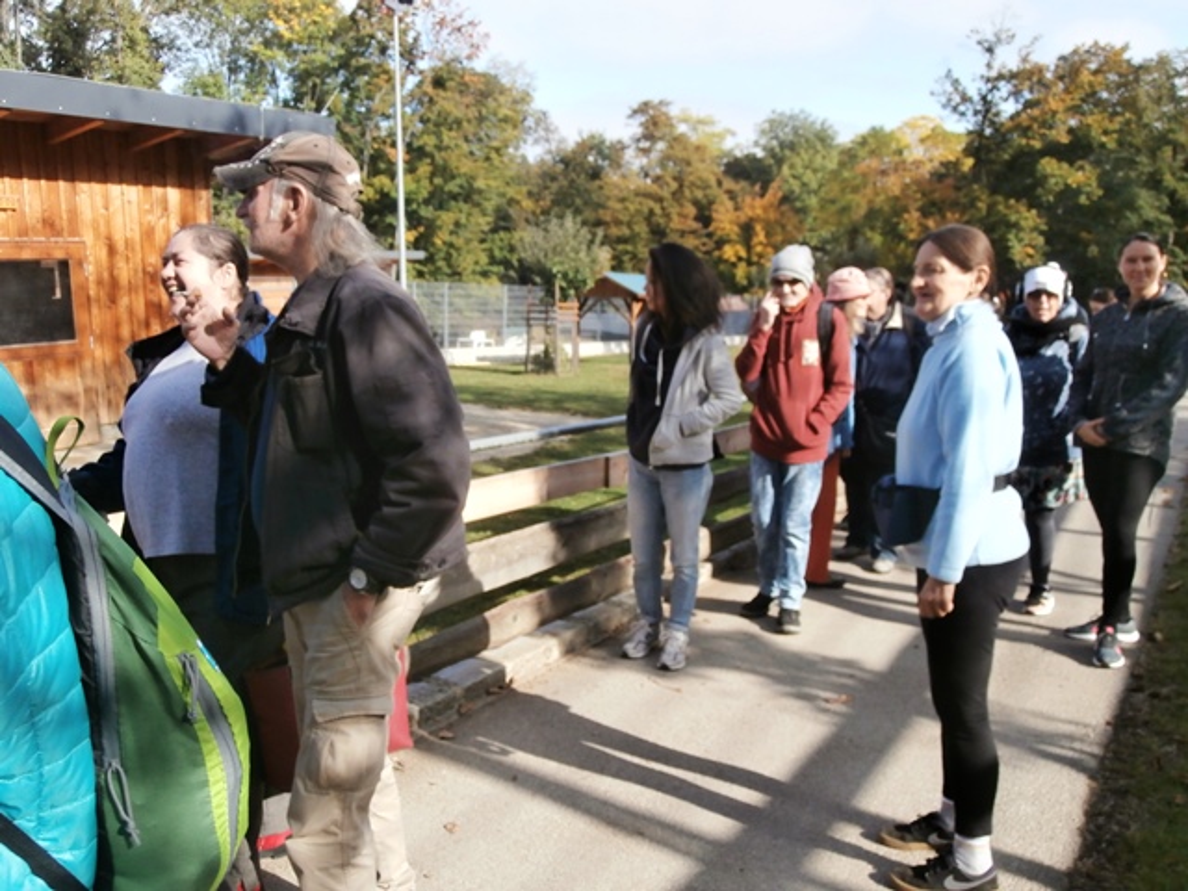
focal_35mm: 30
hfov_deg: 60.0
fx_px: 1030
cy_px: 446
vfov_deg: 46.8
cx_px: 594
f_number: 3.5
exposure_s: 1/500
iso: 100
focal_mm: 5.36
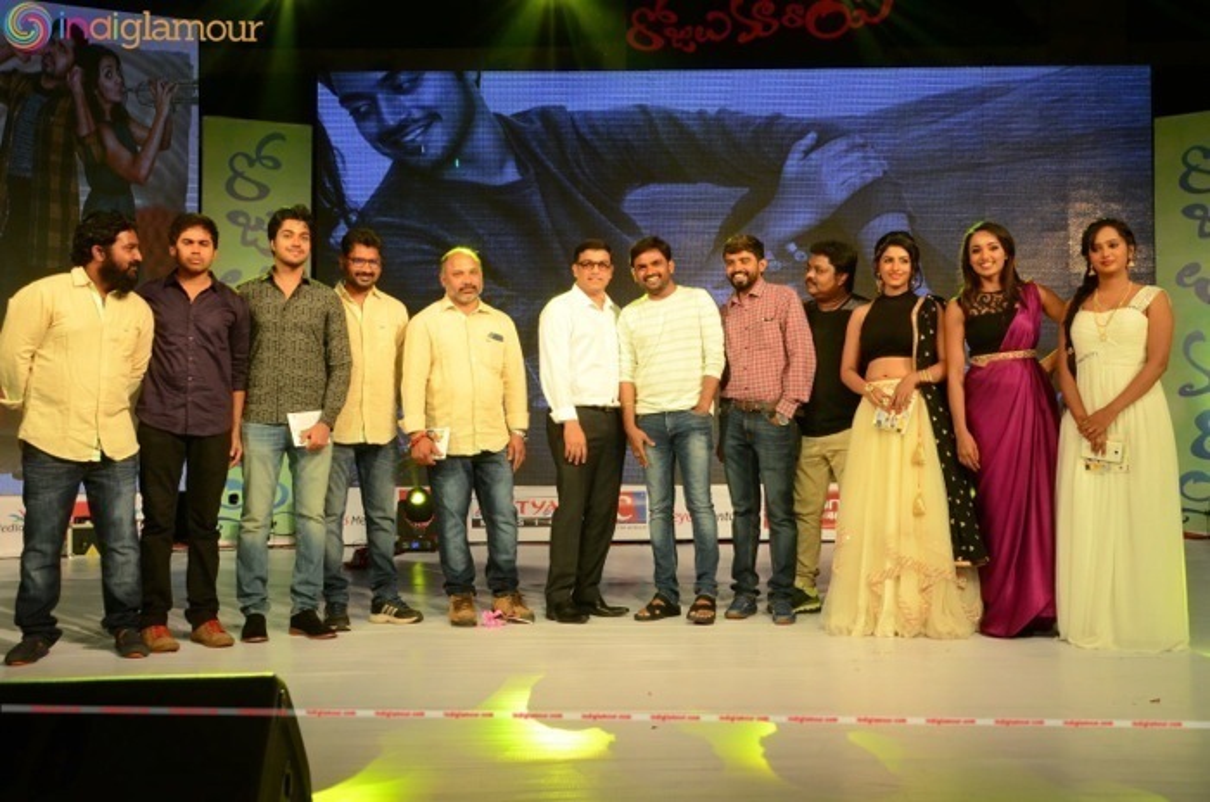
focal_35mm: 36
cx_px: 605
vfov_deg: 36.7
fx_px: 1208
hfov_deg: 53.2
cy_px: 401
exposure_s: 1/125
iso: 1250
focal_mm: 24
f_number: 7.1
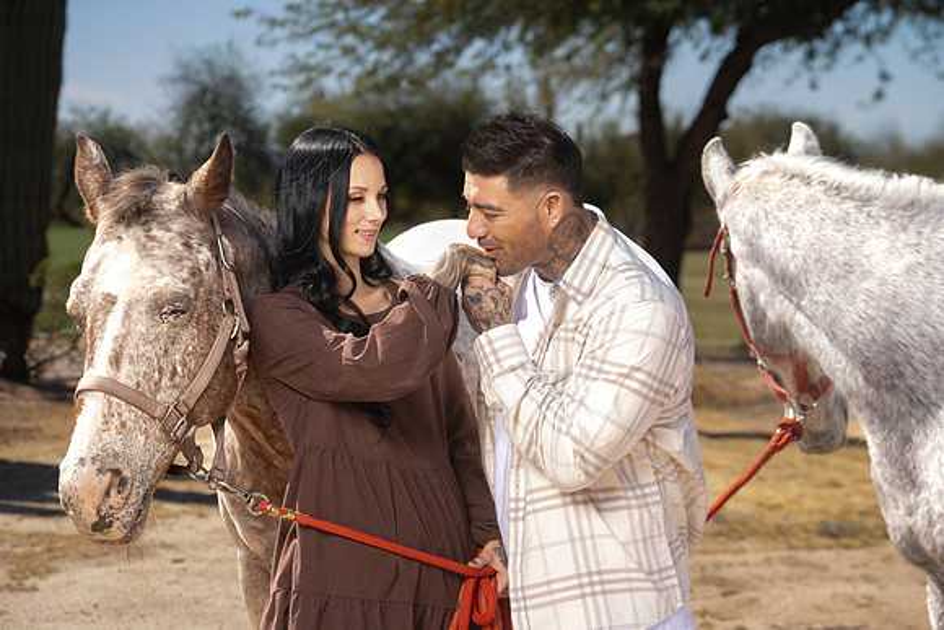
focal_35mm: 85
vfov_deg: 16.1
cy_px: 315
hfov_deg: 23.9
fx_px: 2229
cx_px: 472
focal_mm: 85
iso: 50
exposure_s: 1/250
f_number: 5.6
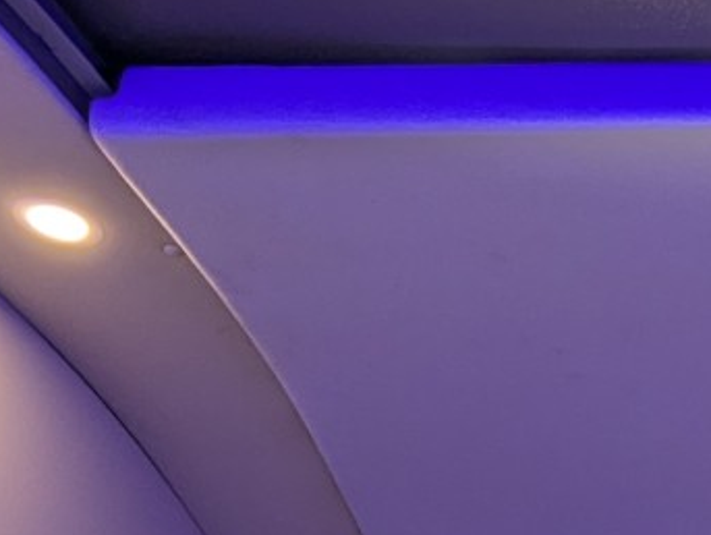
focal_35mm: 65
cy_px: 581
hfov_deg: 25.2
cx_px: 955
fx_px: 1336
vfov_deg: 21.5
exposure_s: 1/51.4
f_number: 2.2
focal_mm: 2.35
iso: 53
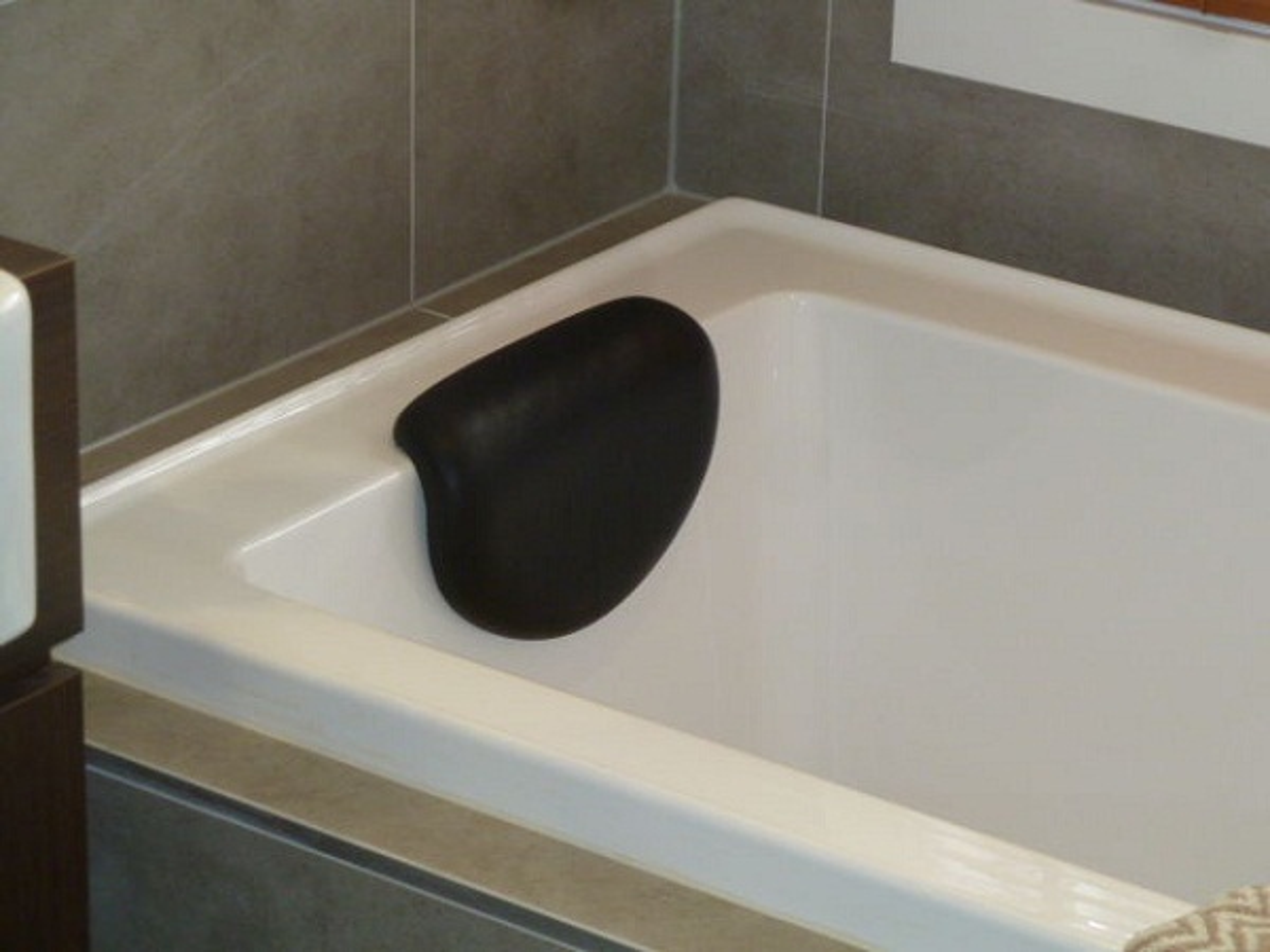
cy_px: 476
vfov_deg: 12.5
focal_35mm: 119
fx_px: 4366
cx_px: 635
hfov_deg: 16.6
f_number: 4.4
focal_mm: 19.5
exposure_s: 1/30
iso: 250
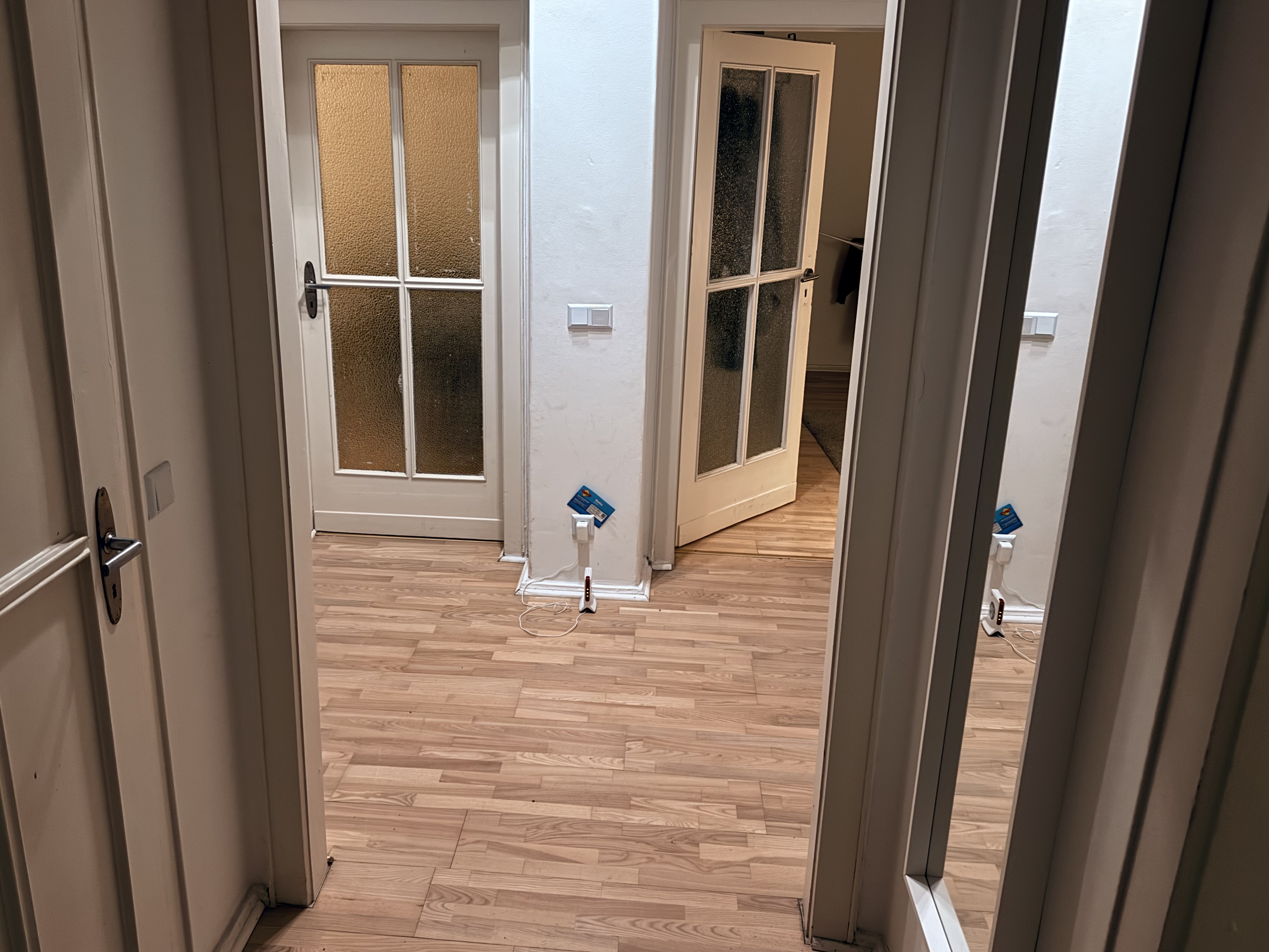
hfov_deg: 65.1
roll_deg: -1.0
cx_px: 564
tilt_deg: -16.4
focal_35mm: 27
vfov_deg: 51.3
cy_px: 435
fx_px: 990
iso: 640
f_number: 1.78
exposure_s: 1/33
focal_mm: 6.76
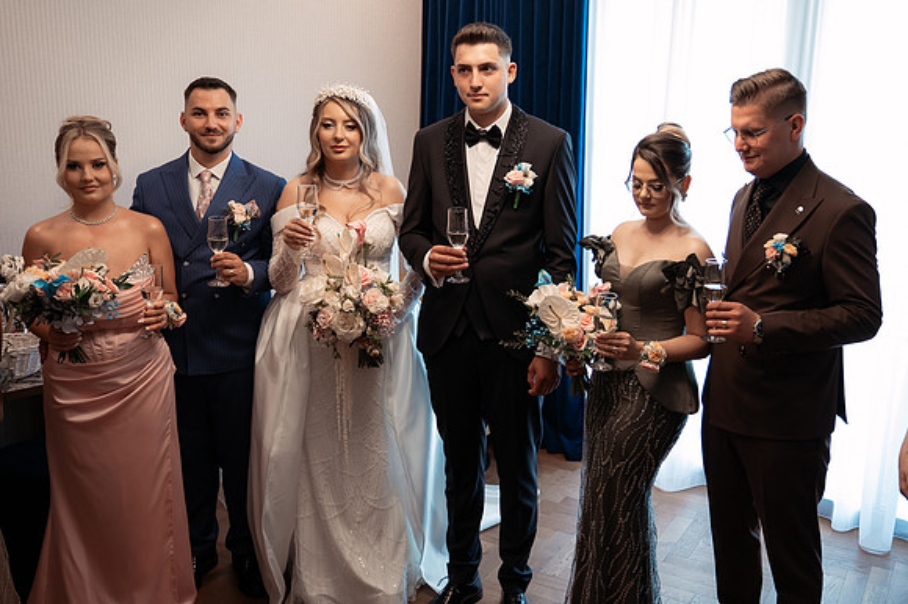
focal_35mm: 35
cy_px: 290
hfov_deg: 54.1
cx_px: 506
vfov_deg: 37.6
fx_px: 887
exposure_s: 1/200
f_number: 2.8
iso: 1000
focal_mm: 28
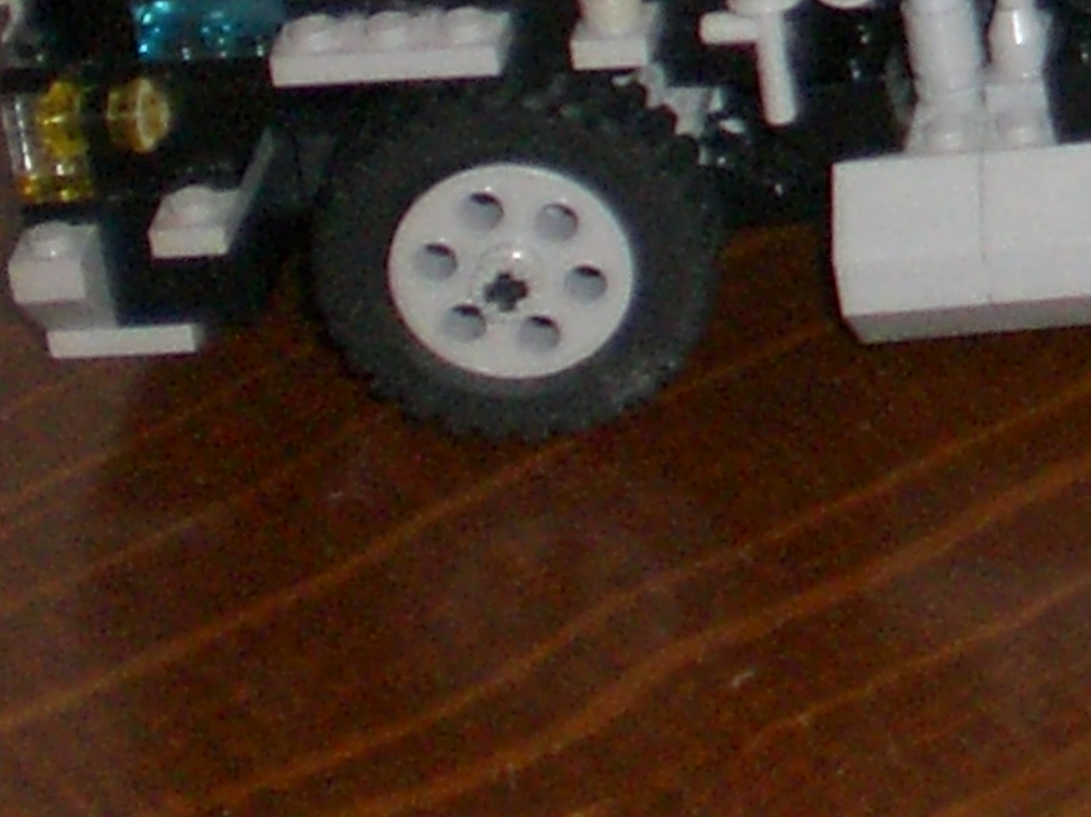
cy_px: -591
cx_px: 2532
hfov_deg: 9.2
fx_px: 6112
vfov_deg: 7.5
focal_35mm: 194
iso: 200
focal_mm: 6.3
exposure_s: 1/60
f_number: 3.1
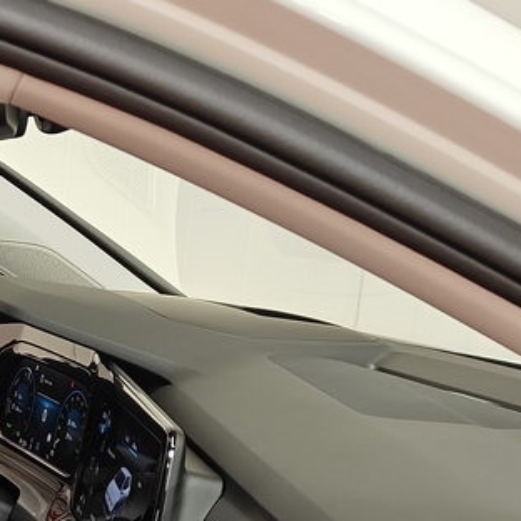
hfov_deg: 16.3
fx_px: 1669
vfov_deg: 16.0
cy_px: 822
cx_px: -245
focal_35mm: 98
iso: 125
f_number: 1.8
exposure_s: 1/50
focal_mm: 5.59
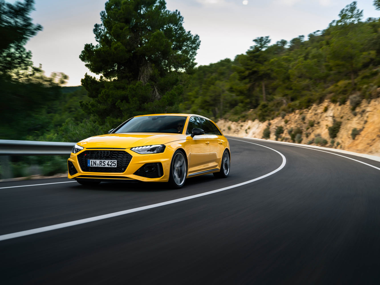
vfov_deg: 36.8
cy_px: 142
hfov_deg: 47.9
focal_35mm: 39
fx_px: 428
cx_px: 190
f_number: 4
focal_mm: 49.8
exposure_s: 1/15
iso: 200
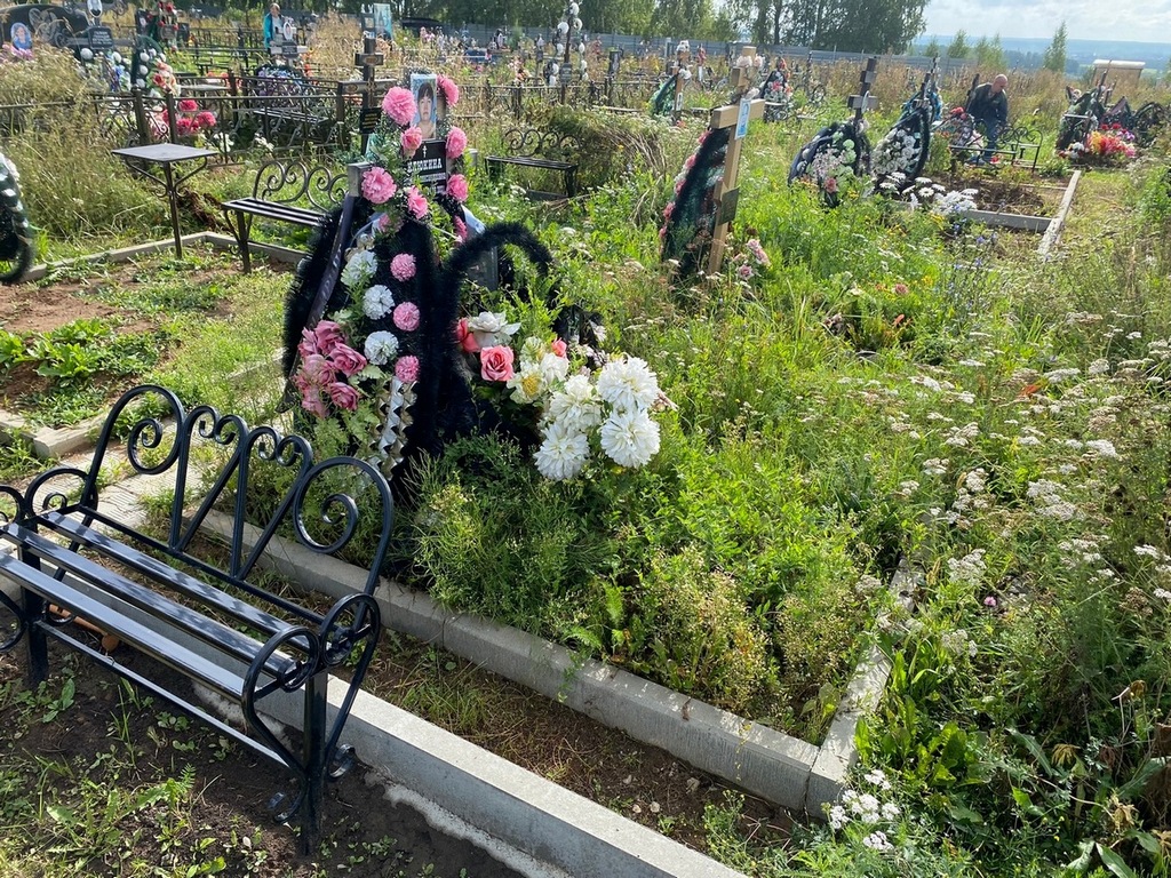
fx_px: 880
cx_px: 586
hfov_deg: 67.3
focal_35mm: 26
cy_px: 439
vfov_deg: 53.1
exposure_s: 1/949
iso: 32
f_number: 1.8
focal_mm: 4.25
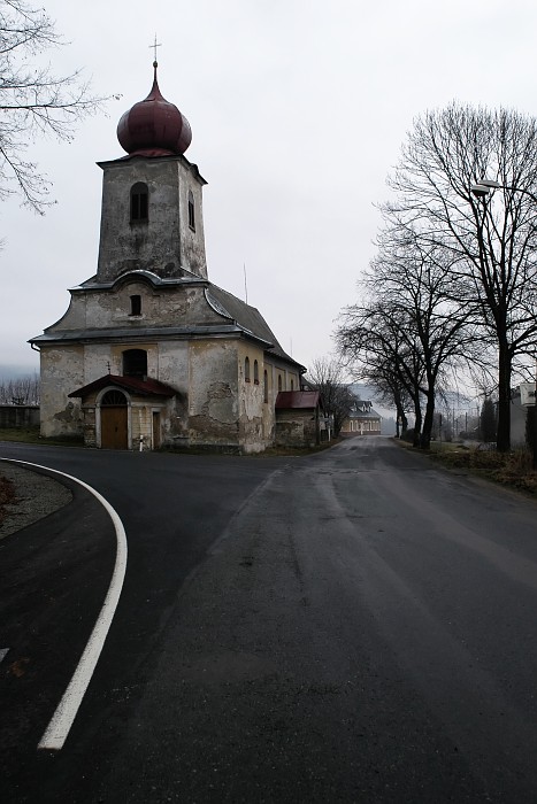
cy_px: 402
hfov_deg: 43.6
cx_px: 268
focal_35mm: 30
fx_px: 671
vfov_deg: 61.9
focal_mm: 20
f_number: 5
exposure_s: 1/100
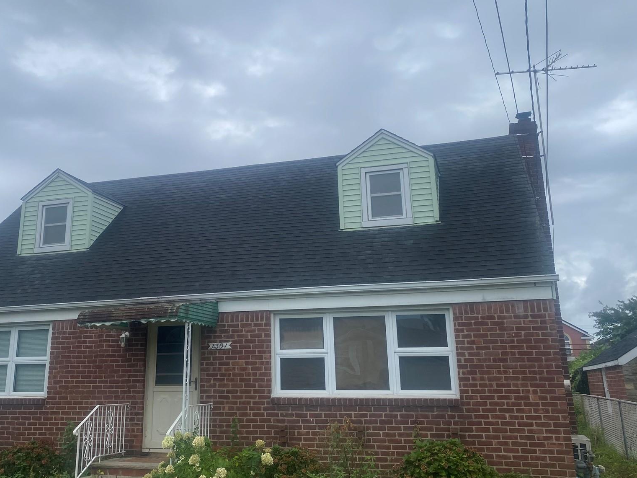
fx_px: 644
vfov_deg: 40.6
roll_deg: +0.0
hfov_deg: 52.3
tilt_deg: +15.9
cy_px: 199
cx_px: 259
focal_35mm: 35
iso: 32
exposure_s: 1/644
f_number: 1.8
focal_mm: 4.25
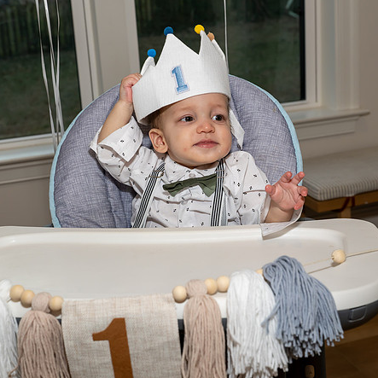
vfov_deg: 31.6
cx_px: 169
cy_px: 178
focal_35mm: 54
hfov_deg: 31.6
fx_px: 667
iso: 640
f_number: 6.3
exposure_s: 1/250
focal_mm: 39
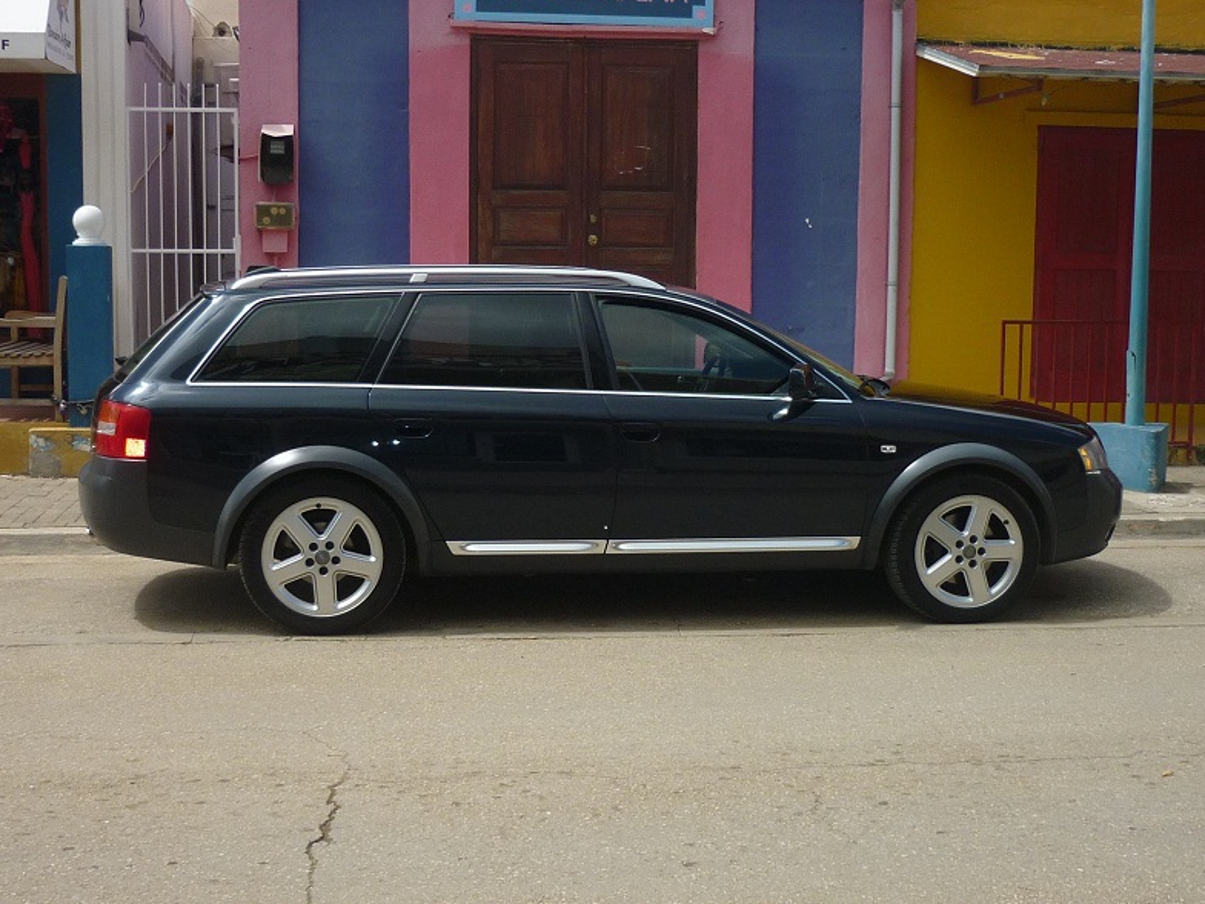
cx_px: 592
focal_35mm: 49
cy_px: 452
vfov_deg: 29.7
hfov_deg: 38.9
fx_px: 1706
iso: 100
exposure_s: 1/200
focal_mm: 5.5
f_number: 8
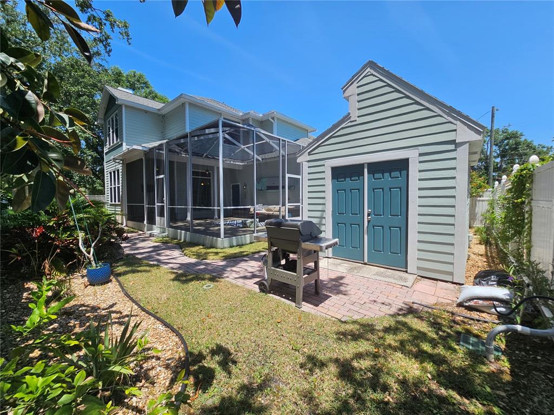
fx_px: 208
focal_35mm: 13
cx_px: 277
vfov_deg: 89.9
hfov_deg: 106.2
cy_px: 208
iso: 50
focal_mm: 2.2
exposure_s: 1/1844
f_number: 2.2
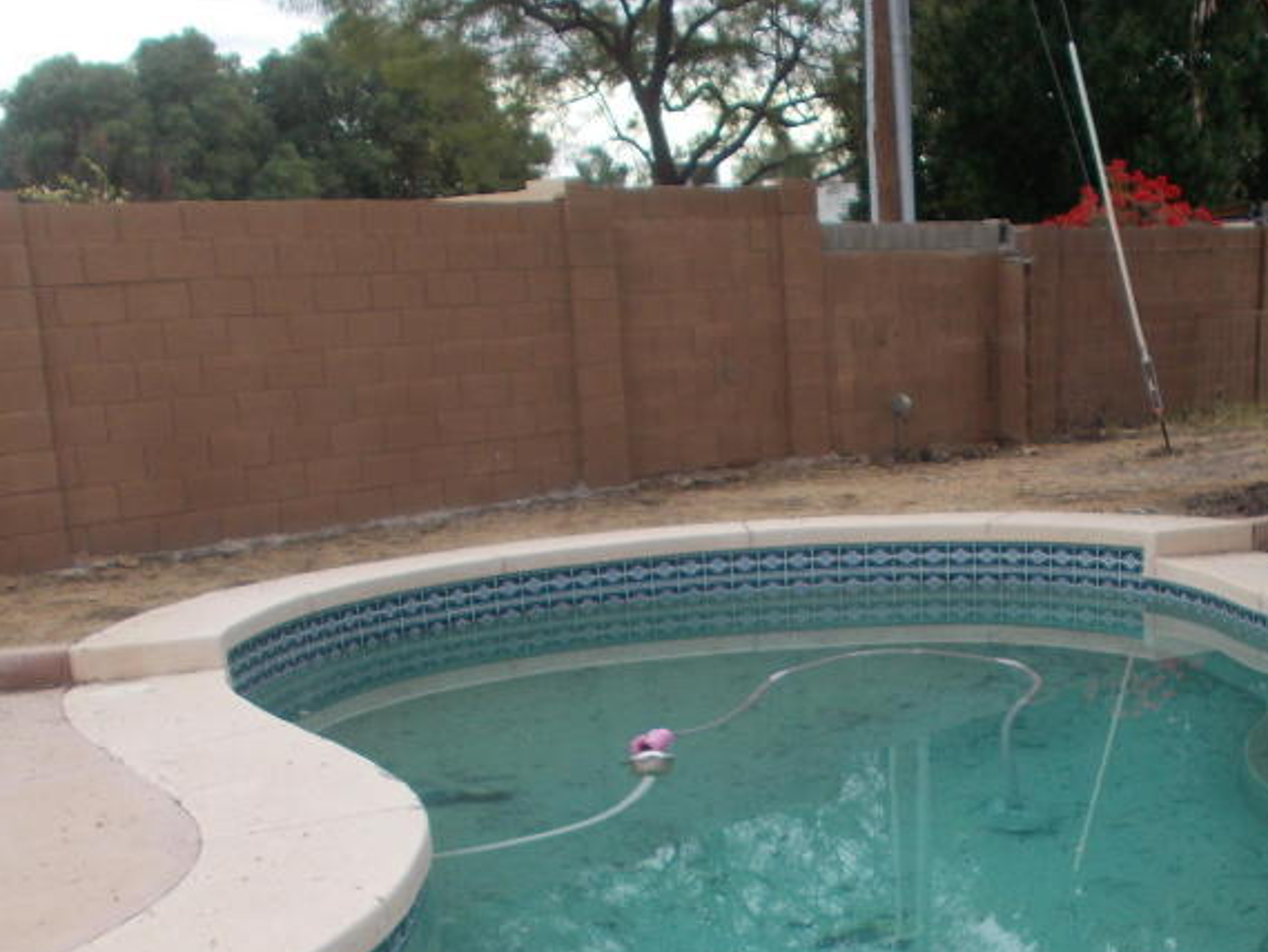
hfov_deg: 35.4
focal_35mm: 54
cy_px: 854
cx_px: 784
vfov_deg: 26.2
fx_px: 1978
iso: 80
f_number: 3.4
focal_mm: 5.3
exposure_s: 1/320
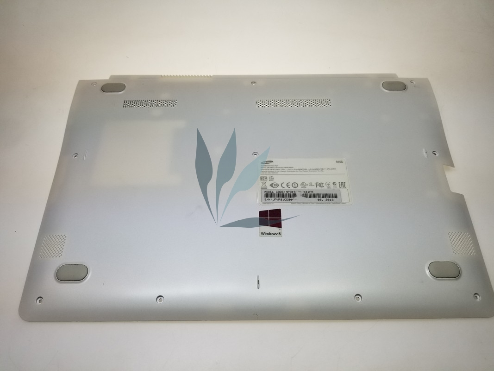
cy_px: 186
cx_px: 247
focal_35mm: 26
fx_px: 371
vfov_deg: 53.1
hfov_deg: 67.3
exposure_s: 1/368
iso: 50
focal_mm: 4.25
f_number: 1.7
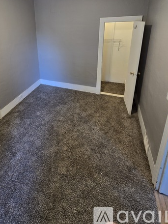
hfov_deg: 66.0
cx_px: 50
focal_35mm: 19
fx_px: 123
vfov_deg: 79.7
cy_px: 63
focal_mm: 2.2
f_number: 2.2
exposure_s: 1/60
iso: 160
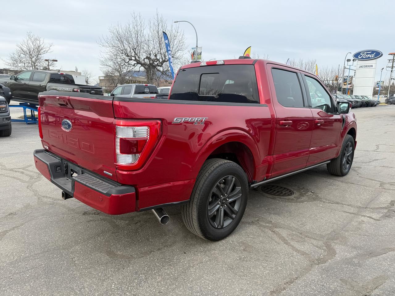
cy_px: 148
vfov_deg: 56.8
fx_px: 274
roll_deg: -1.1
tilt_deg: -9.0
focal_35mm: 24
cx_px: 198
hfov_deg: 71.6
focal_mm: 6.76
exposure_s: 1/1271
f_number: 1.78
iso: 80
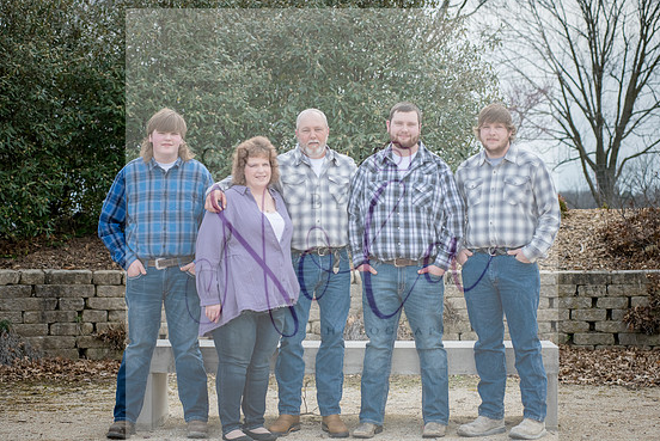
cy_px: 225
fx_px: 1541
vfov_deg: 16.3
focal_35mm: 84
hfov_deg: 24.2
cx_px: 342
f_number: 6.3
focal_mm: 80
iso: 400
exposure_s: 1/640
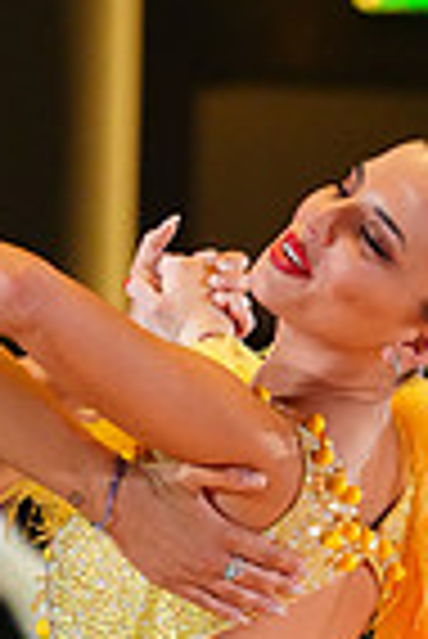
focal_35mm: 630
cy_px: 963
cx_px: -92
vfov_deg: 3.3
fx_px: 11207
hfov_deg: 2.2
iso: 4000
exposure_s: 1/400
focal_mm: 154
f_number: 4
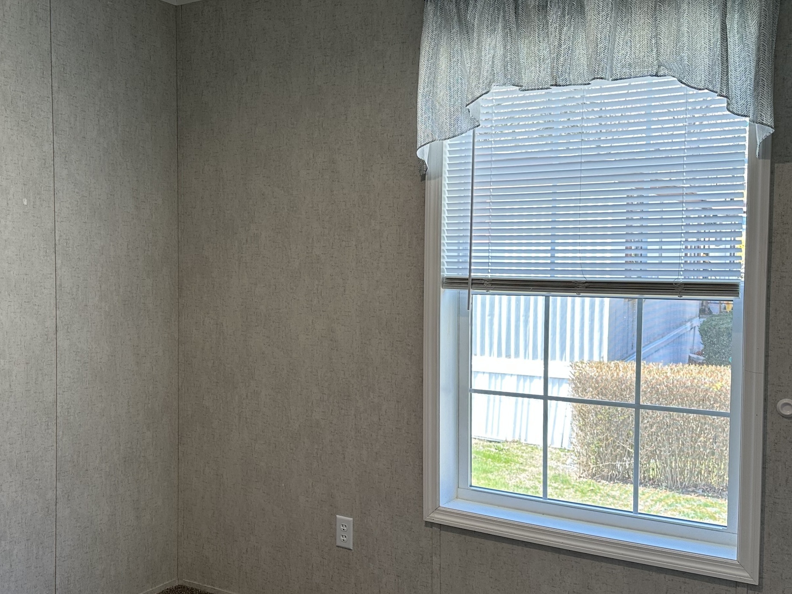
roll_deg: +0.1
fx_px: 915
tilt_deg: -2.9
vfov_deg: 35.9
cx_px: 247
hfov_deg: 45.9
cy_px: 309
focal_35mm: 40
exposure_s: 1/120
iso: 80
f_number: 1.78
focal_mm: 6.86
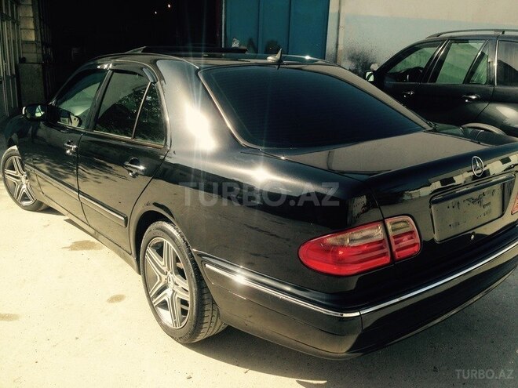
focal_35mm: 33
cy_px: 194
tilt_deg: -13.4
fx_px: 494
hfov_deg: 55.4
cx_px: 259
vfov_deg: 42.9
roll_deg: -3.0
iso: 50
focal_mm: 4.12
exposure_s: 1/951
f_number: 2.4
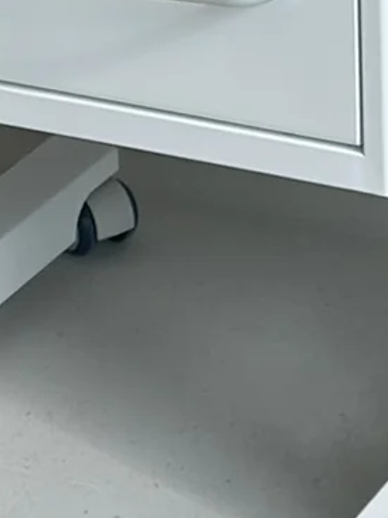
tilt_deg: -11.5
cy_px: -558
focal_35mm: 245
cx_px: 344
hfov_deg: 6.0
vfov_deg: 7.7
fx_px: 3666
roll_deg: +1.2
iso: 80
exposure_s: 1/506
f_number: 1.78
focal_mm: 6.86
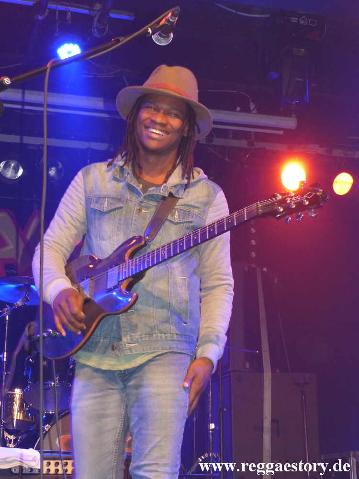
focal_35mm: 61
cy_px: 240
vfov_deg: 31.7
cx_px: 180
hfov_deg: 24.0
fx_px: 844
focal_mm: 10.9
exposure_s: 1/60
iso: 400
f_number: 2.8
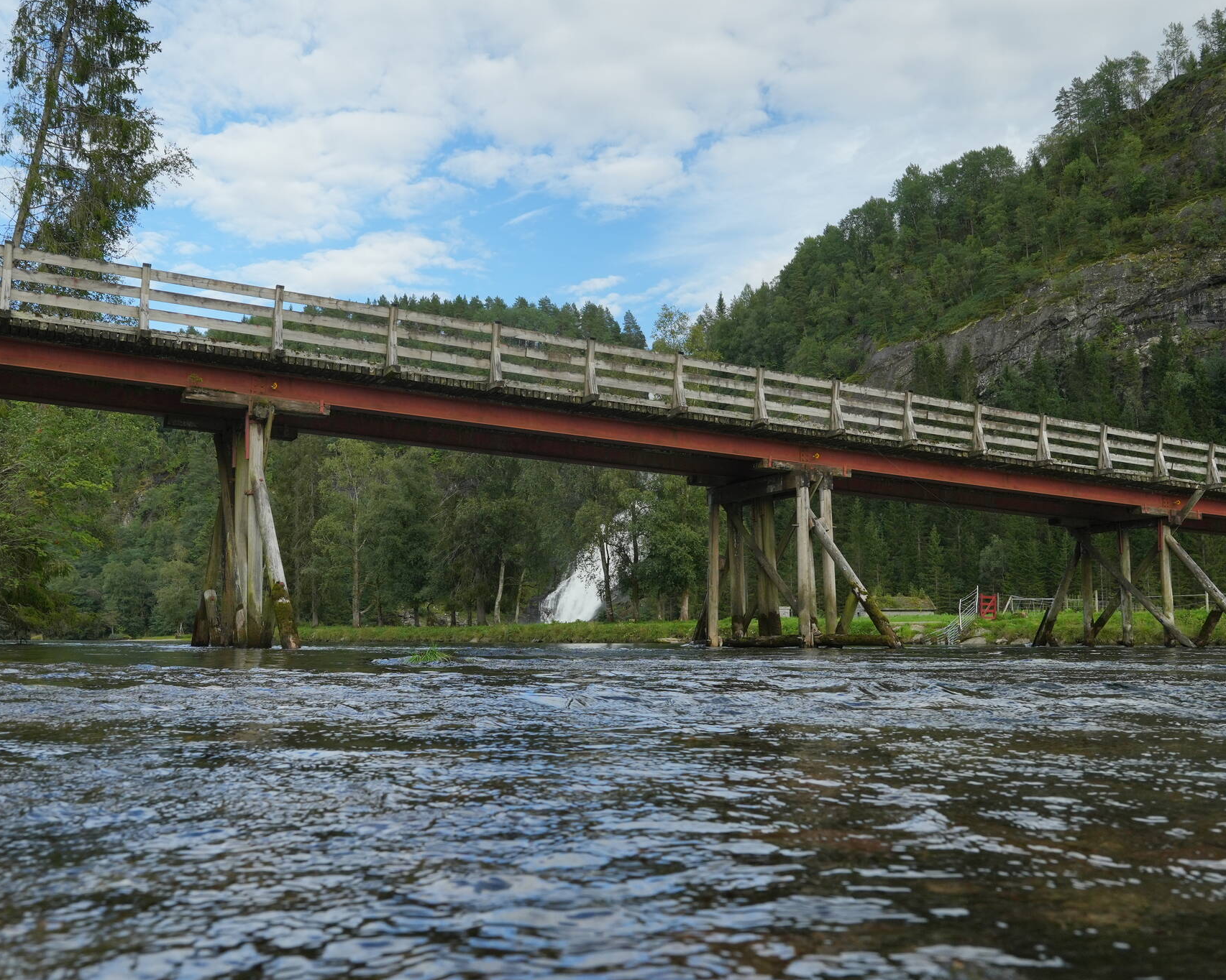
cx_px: 525
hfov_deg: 57.0
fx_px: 1125
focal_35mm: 31
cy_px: 519
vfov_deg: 47.1
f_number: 10
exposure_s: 1/250
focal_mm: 22
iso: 640
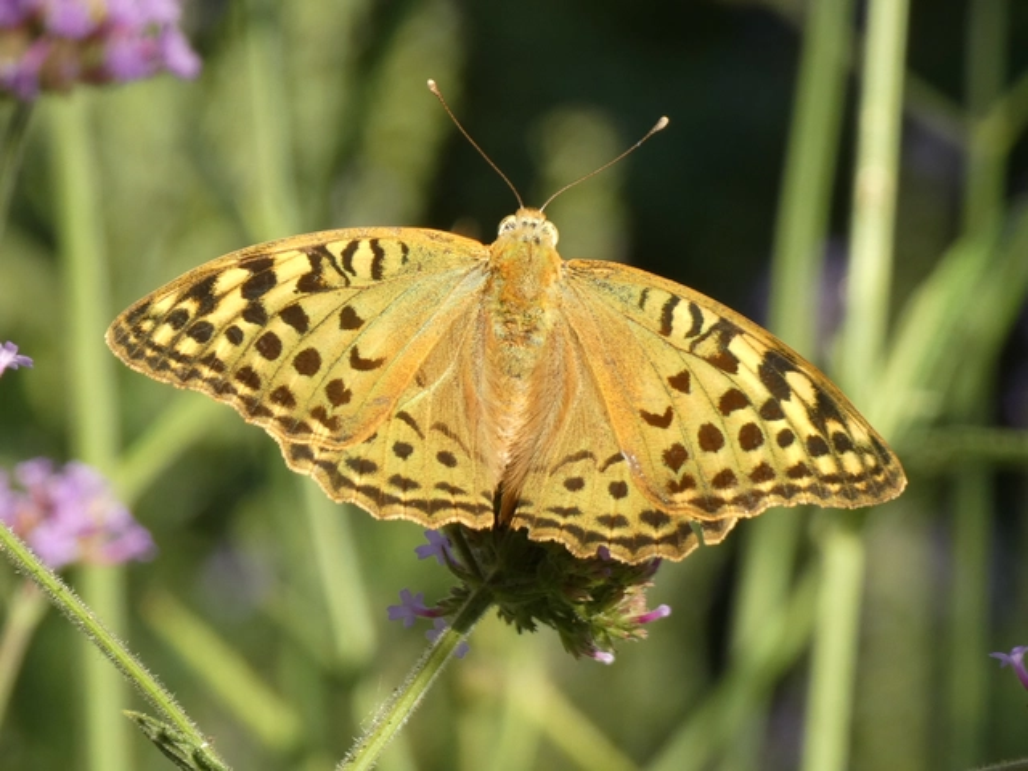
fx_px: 13928
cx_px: 514
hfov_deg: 4.2
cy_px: 386
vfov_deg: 3.2
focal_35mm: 469
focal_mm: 84
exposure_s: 1/100
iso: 125
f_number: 5.6
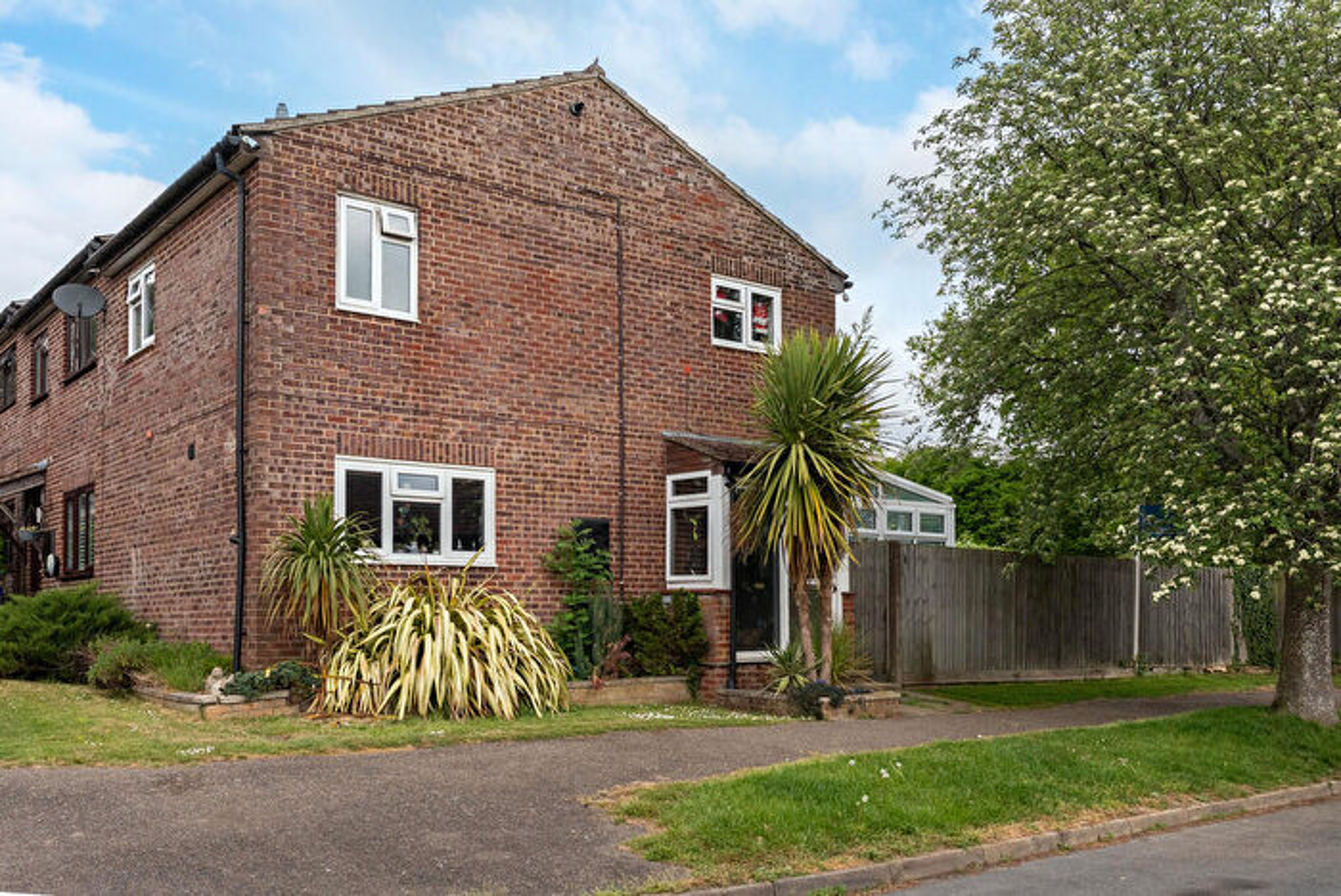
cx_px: 670
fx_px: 1118
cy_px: 448
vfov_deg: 43.7
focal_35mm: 30
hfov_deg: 61.9
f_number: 7.1
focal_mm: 30
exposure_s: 1/1250
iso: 1000
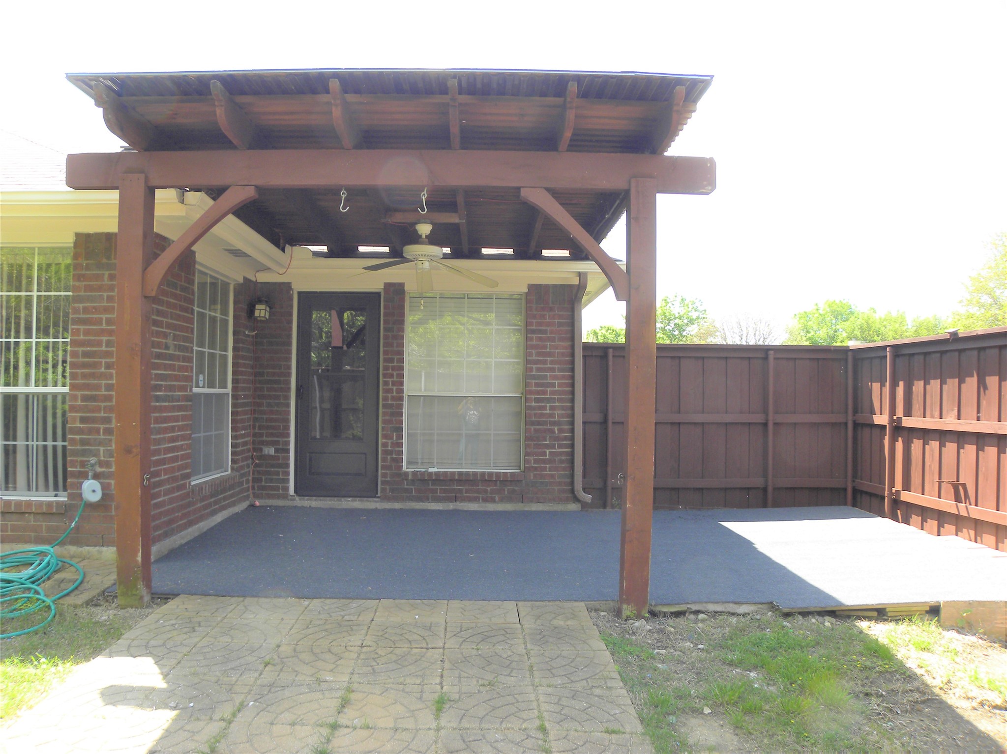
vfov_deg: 53.0
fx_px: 756
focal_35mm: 26
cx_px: 504
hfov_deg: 67.3
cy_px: 377
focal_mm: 4.6
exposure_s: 1/137
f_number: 3.5
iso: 64
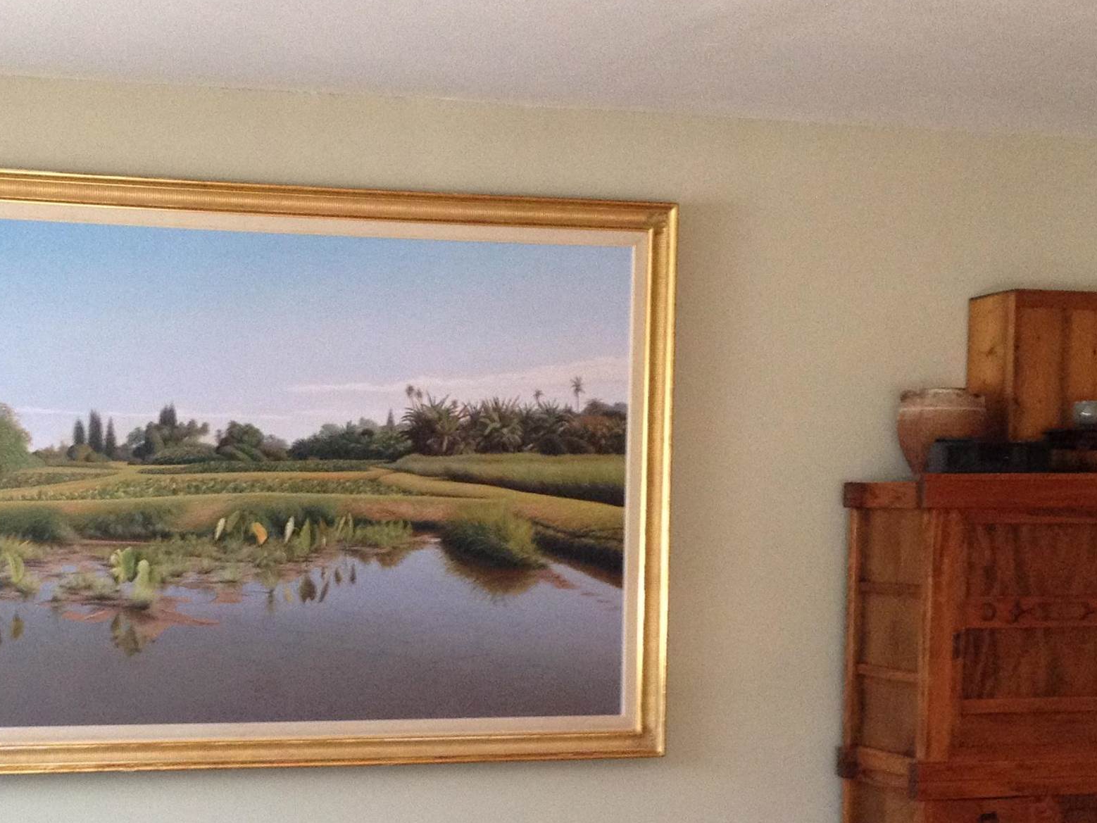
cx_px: 355
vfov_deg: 21.0
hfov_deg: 28.0
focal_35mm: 69
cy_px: 690
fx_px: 2187
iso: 250
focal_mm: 4.28
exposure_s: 1/20
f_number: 2.4
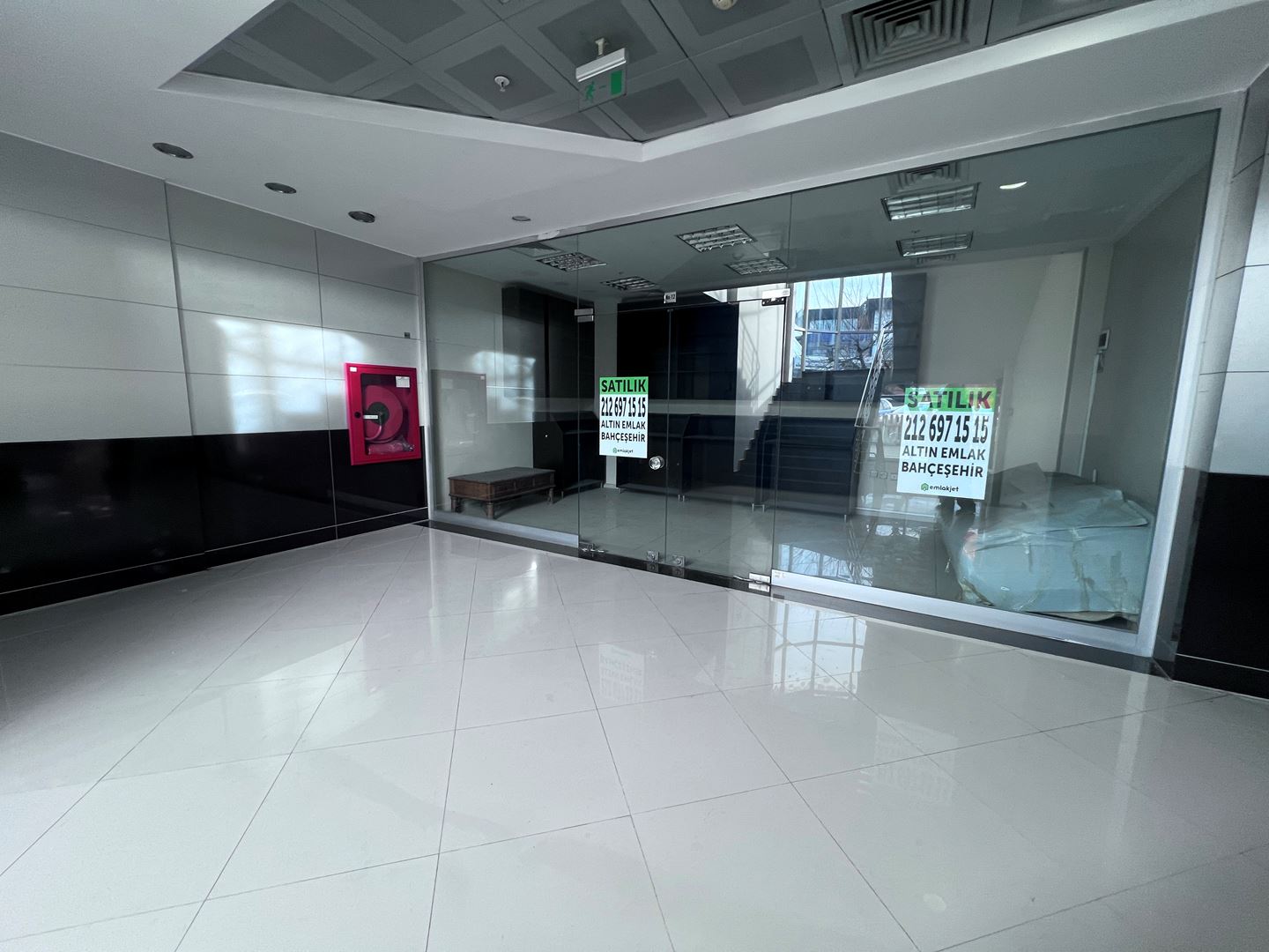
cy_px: 476
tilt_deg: -8.6
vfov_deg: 89.9
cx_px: 634
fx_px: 477
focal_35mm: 13
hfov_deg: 106.2
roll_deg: -0.8
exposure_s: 1/50
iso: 125
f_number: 1.8
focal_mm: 1.57
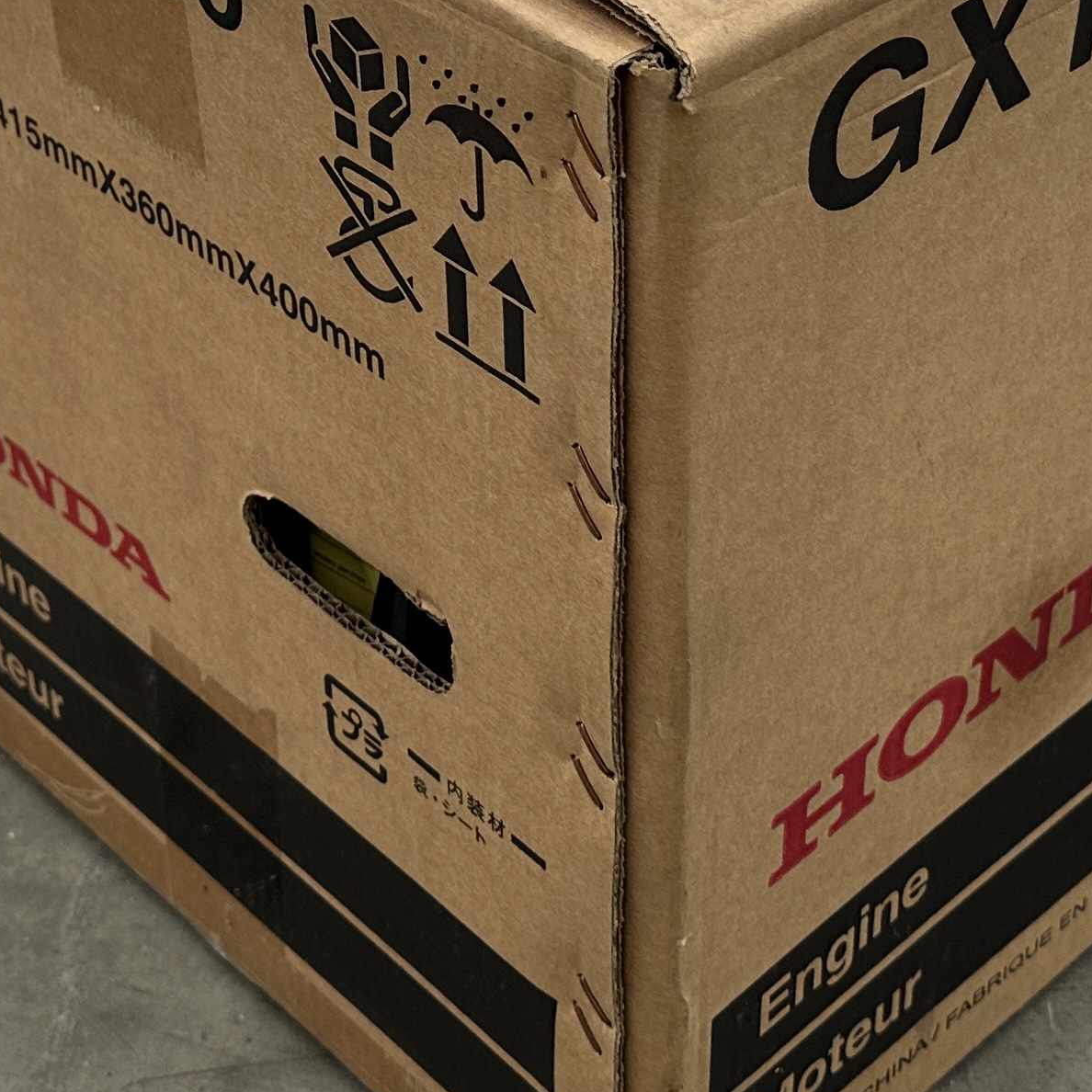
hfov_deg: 24.0
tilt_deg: -34.8
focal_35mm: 72
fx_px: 2570
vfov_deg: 23.7
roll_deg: +0.3
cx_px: 580
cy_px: 269
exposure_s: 1/121
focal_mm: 6.86
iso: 125
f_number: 1.78
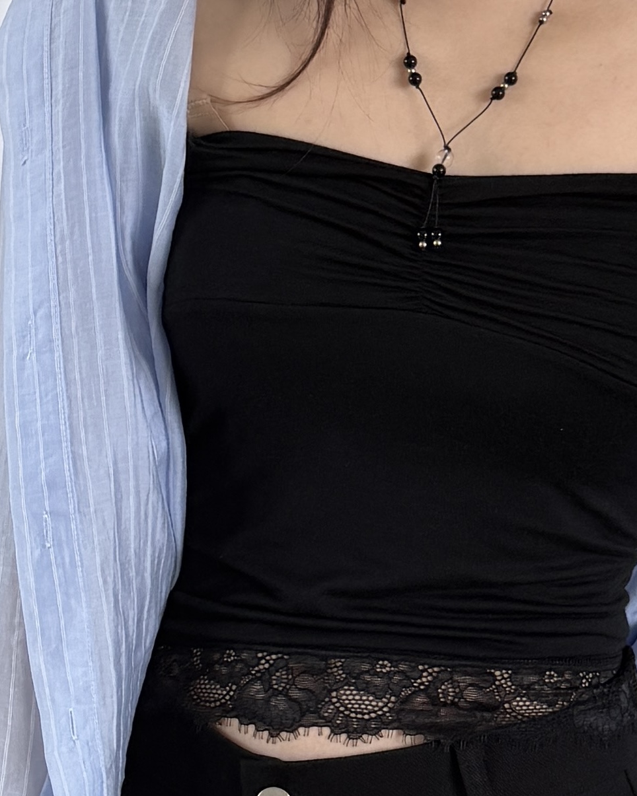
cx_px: 465
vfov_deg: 31.2
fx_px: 1390
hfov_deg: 25.5
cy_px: 622
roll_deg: +0.2
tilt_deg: -9.4
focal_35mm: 59
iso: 80
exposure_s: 1/121
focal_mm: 6.76
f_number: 1.78
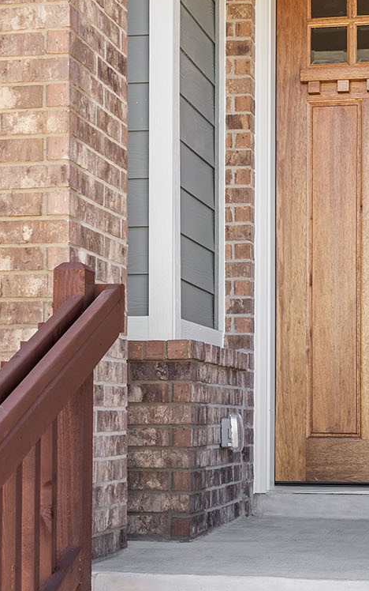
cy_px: 198
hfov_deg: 17.5
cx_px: 269
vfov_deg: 27.7
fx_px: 1190
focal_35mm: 74
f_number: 7.1
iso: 320
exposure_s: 1/100
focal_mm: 35
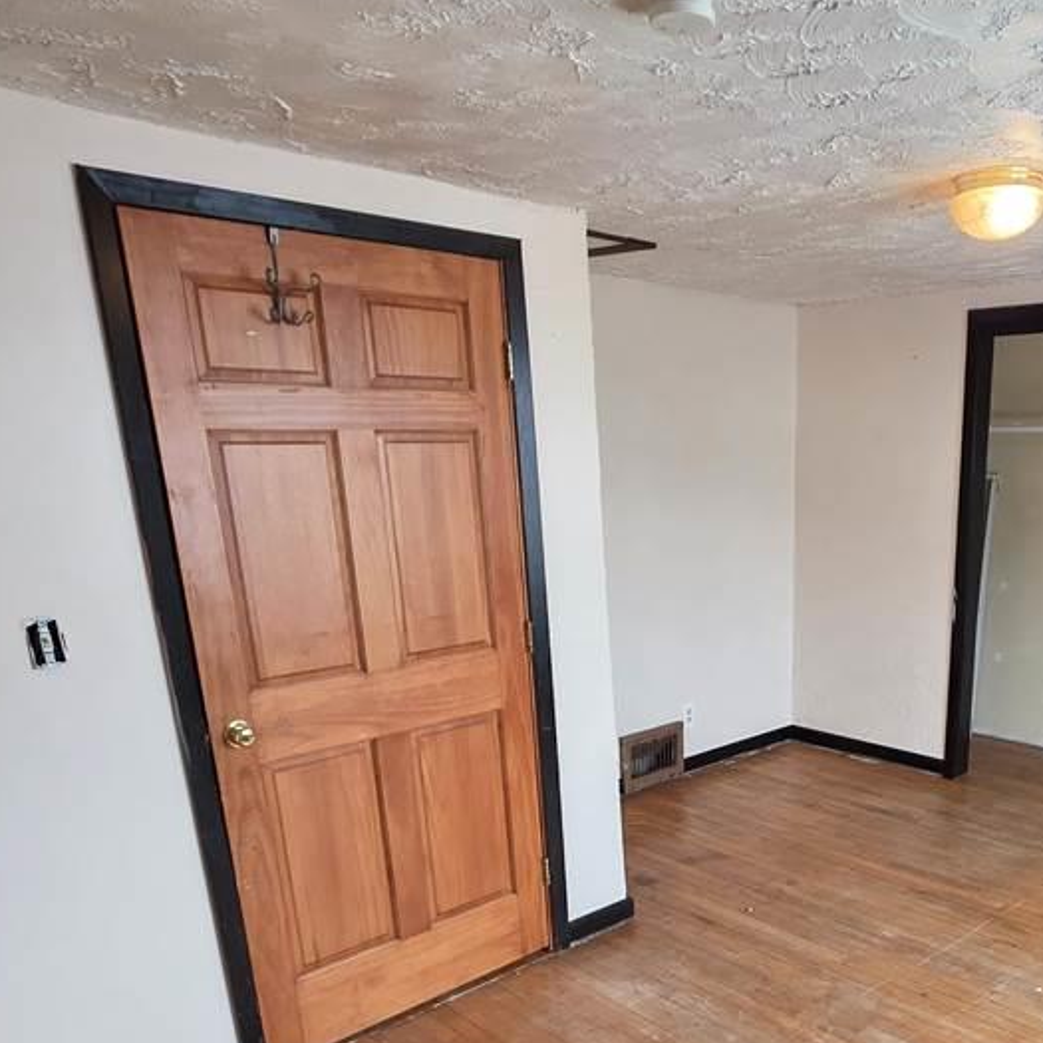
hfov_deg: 54.8
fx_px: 954
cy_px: 775
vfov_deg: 54.8
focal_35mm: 28
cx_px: 771
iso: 200
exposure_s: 1/60
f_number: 1.9
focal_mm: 2.2
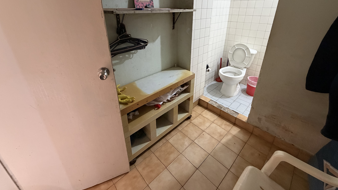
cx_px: 170
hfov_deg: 99.4
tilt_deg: -21.6
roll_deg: +1.0
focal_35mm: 16
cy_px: 64
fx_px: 143
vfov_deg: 65.4
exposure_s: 1/60
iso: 500
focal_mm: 2.22
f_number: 2.2
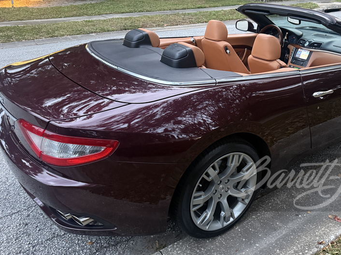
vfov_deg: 41.7
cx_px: 222
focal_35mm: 34
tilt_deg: -23.2
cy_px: 111
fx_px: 335
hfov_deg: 53.1
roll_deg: -1.7
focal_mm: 6.76
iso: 800
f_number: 1.78
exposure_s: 1/40
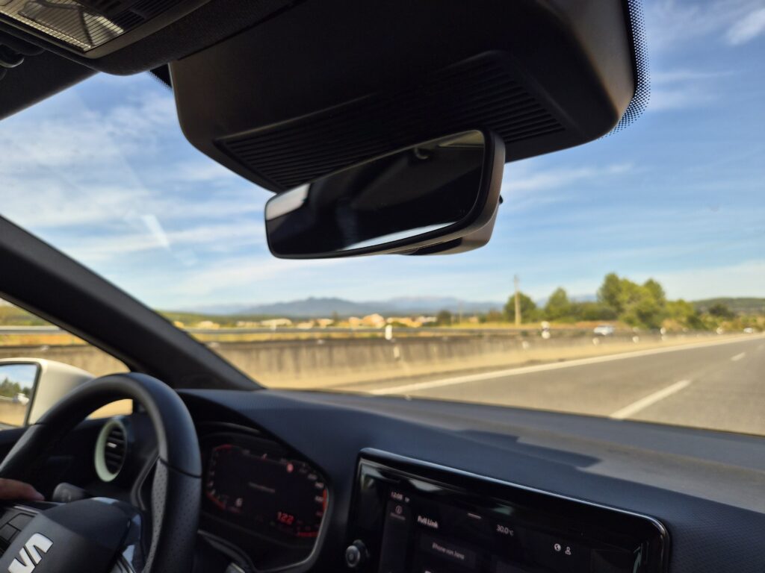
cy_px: 286
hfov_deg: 73.9
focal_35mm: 23
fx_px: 508
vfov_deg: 58.9
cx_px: 382
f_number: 1.8
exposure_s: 1/2480
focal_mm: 5.4
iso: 80
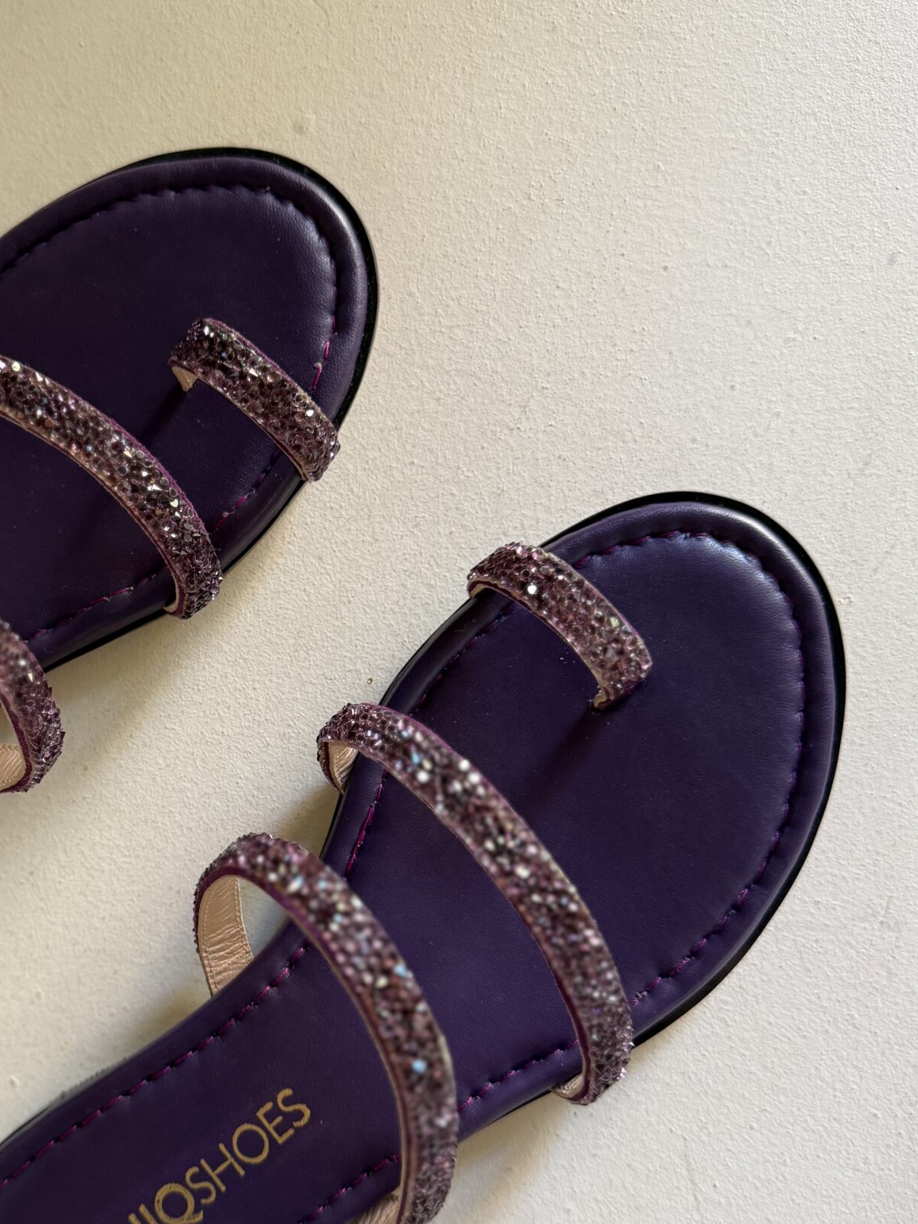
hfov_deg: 36.7
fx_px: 1343
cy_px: 726
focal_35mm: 38
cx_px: 210
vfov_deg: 48.7
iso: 200
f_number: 1.78
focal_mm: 6.76
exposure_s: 1/60
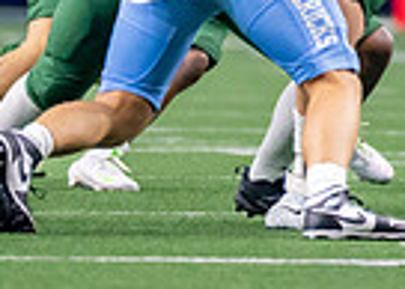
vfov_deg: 1.3
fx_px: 12255
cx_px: 639
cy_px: -196
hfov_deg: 1.9
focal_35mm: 1066
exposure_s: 1/1000
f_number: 2.8
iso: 2000
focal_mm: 200
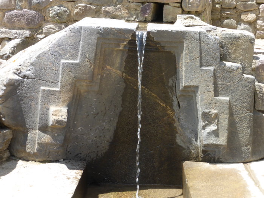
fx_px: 389
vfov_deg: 28.6
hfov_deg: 37.5
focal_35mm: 51
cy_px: 99
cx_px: 132
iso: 100
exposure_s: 1/250
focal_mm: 9
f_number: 4.4
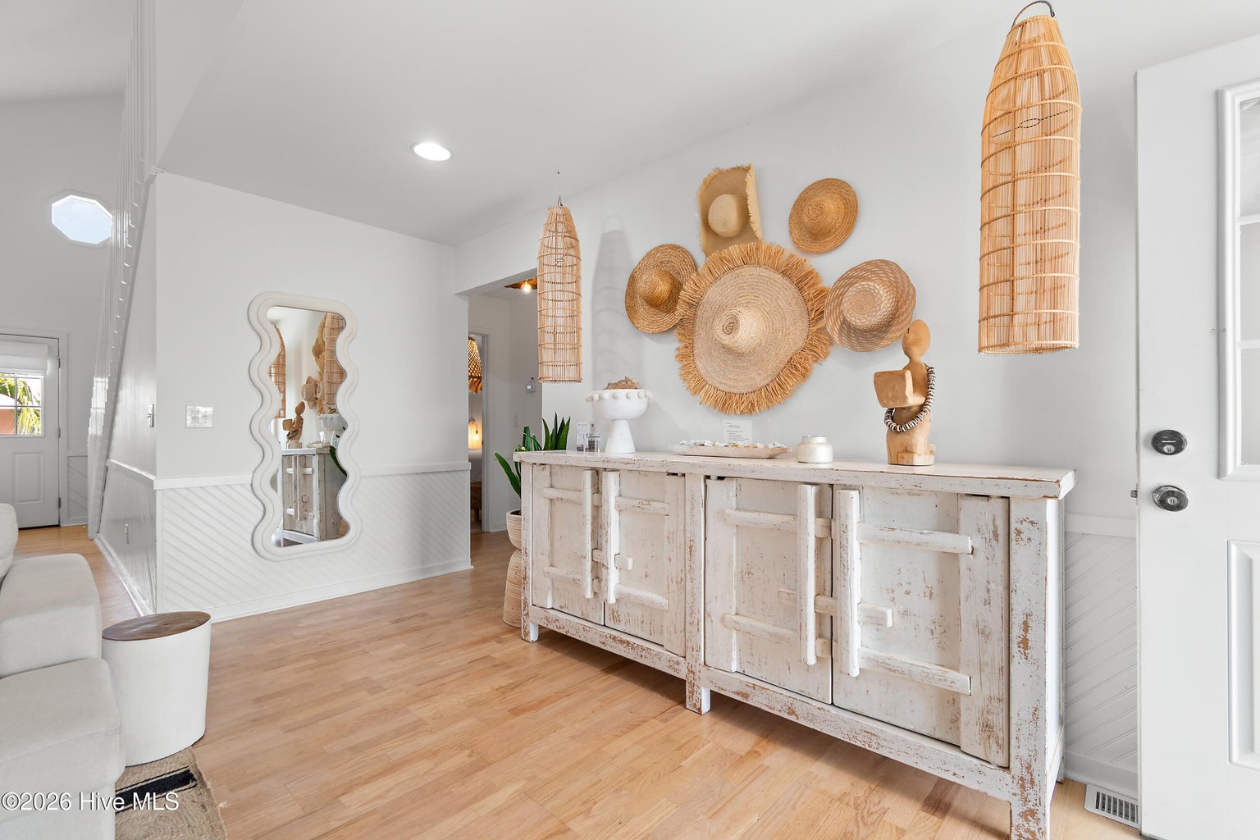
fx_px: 525
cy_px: 420
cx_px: 630
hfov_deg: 100.4
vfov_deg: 77.3
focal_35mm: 15
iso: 100
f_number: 4.5
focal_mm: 10
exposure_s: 1/6
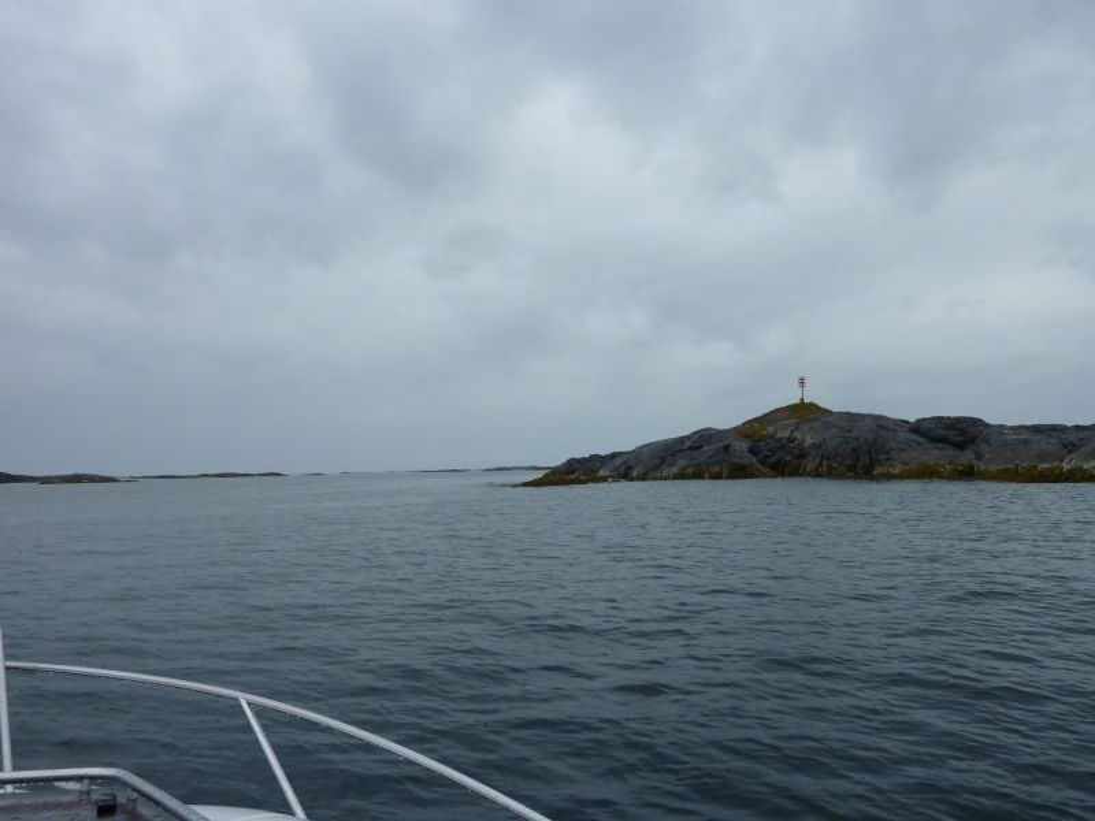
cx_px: 548
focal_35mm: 25
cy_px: 410
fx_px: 791
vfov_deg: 54.9
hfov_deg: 69.4
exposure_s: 1/500
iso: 80
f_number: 4
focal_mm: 4.1
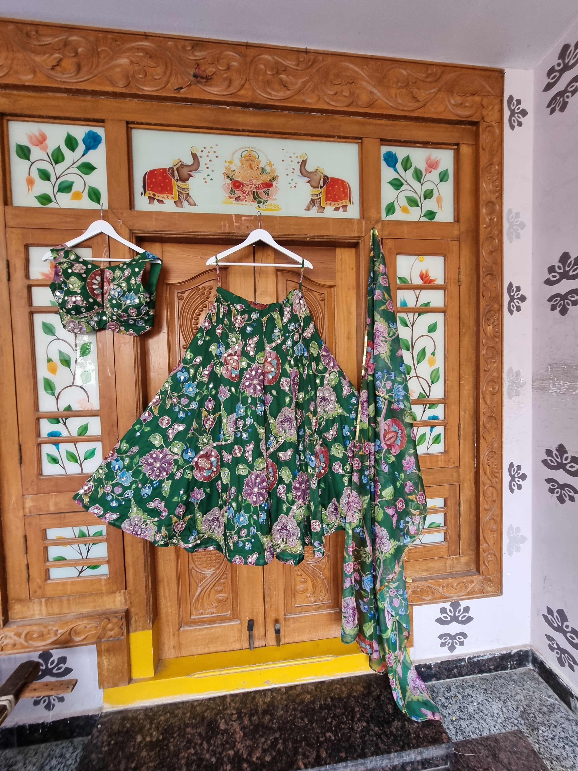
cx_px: 289
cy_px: 386
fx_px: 289
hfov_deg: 89.9
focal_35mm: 13
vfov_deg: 106.2
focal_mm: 2.2
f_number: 2.2
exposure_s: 1/33
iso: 320
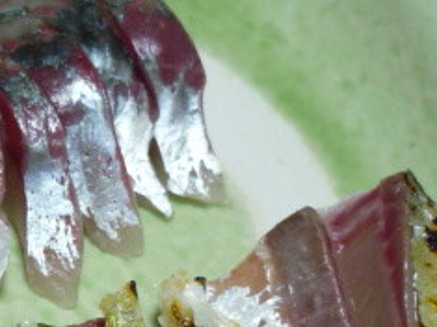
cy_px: 321
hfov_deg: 21.2
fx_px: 1136
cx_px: 32
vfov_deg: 16.1
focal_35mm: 90
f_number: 2.8
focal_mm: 5.5
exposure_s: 1/30
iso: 200
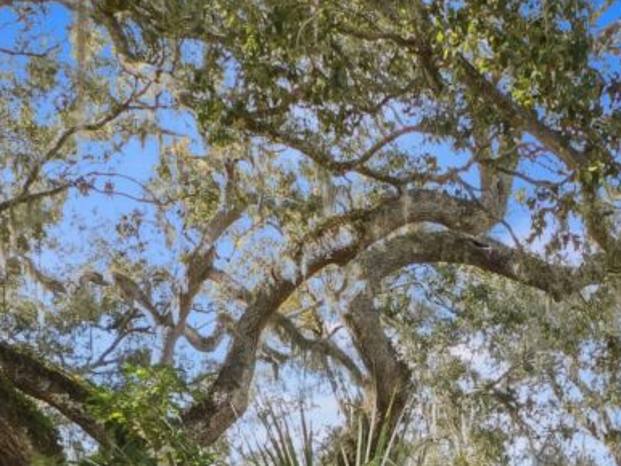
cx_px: 373
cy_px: 598
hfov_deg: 31.6
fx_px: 1095
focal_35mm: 61
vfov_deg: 21.8
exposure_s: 1/250
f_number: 3
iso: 125
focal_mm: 4
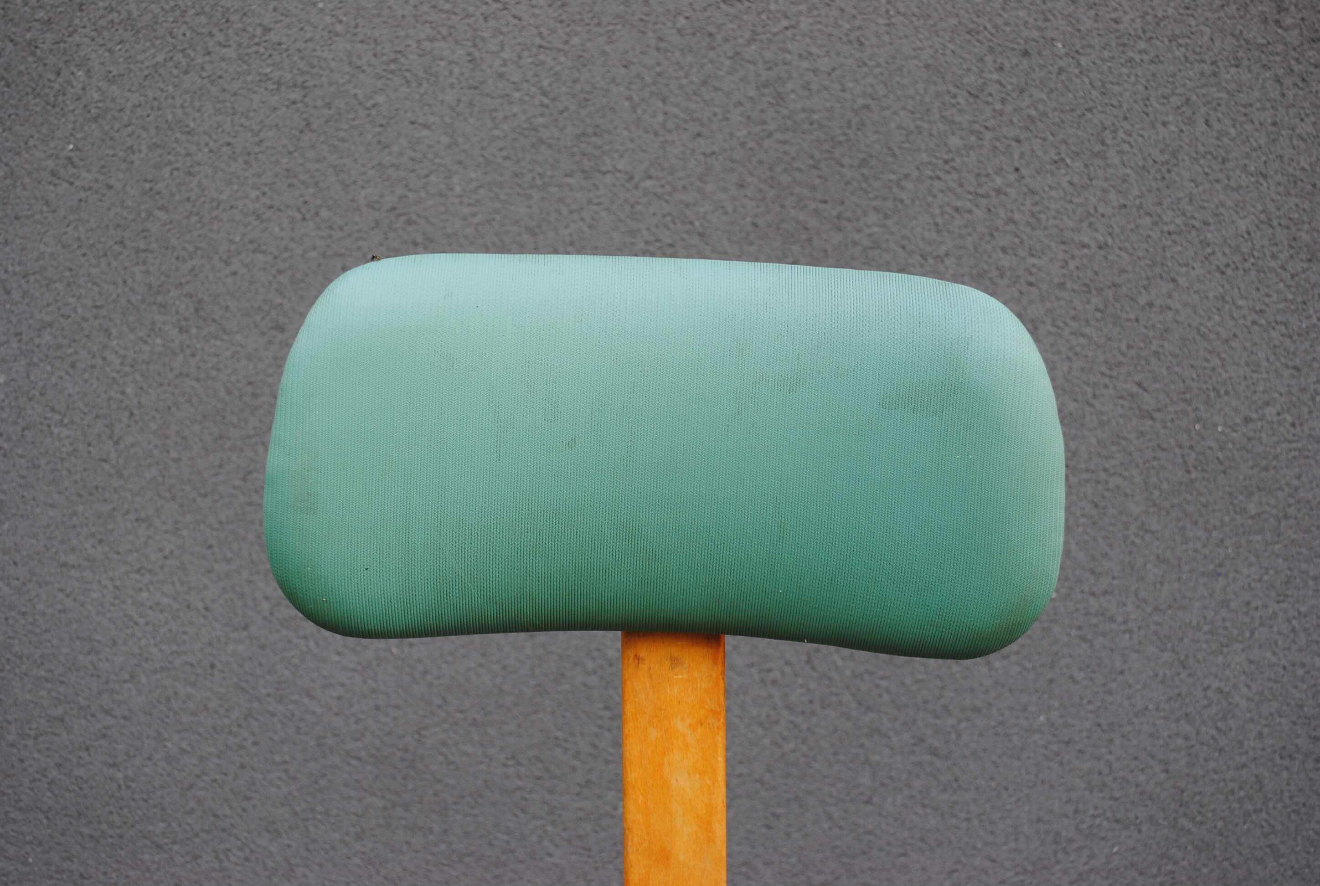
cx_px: 660
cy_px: 443
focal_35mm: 45
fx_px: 1653
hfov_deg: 43.5
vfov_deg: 30.0
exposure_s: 1/125
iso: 125
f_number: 5.6
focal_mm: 30
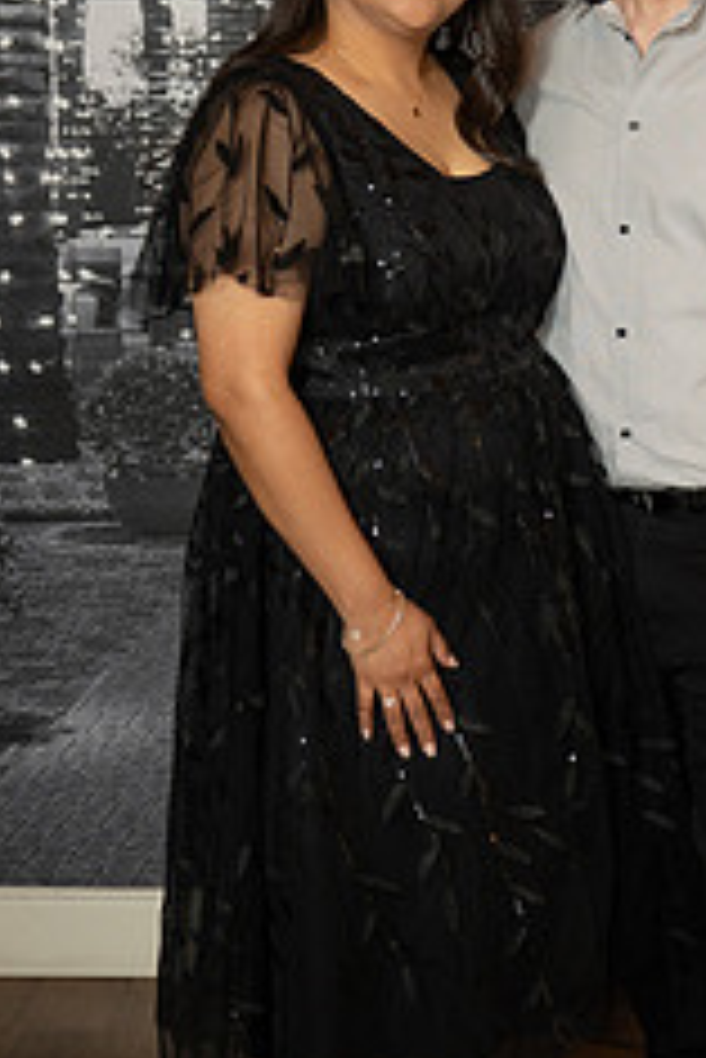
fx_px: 2379
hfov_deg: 16.8
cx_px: 508
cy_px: 477
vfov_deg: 25.0
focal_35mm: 81
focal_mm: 42.3
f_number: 2.8
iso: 1000
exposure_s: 1/160
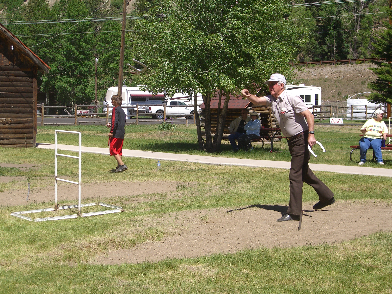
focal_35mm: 68
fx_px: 770
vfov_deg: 21.6
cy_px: 147
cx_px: 196
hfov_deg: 28.6
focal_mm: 14.2
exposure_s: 1/800
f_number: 4
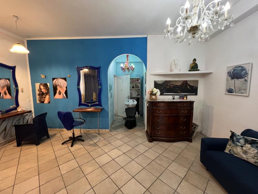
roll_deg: +0.2
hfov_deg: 106.2
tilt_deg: -6.0
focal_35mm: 13
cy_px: 97
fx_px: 97
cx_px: 129
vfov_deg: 89.9
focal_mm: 1.57
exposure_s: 1/50
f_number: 1.8
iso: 200
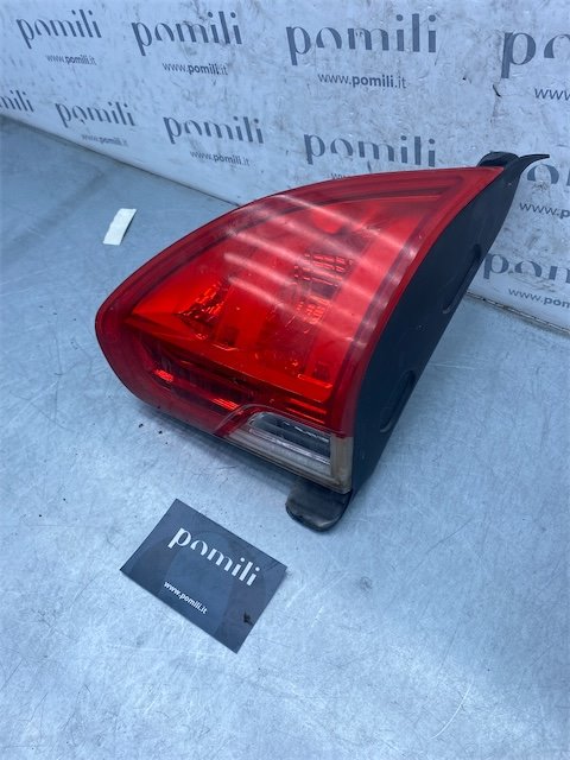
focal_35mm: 26
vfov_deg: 67.3
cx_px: 285
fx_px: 571
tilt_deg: -55.1
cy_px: 380
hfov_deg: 53.1
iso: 32
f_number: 1.8
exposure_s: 1/957
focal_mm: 4.25
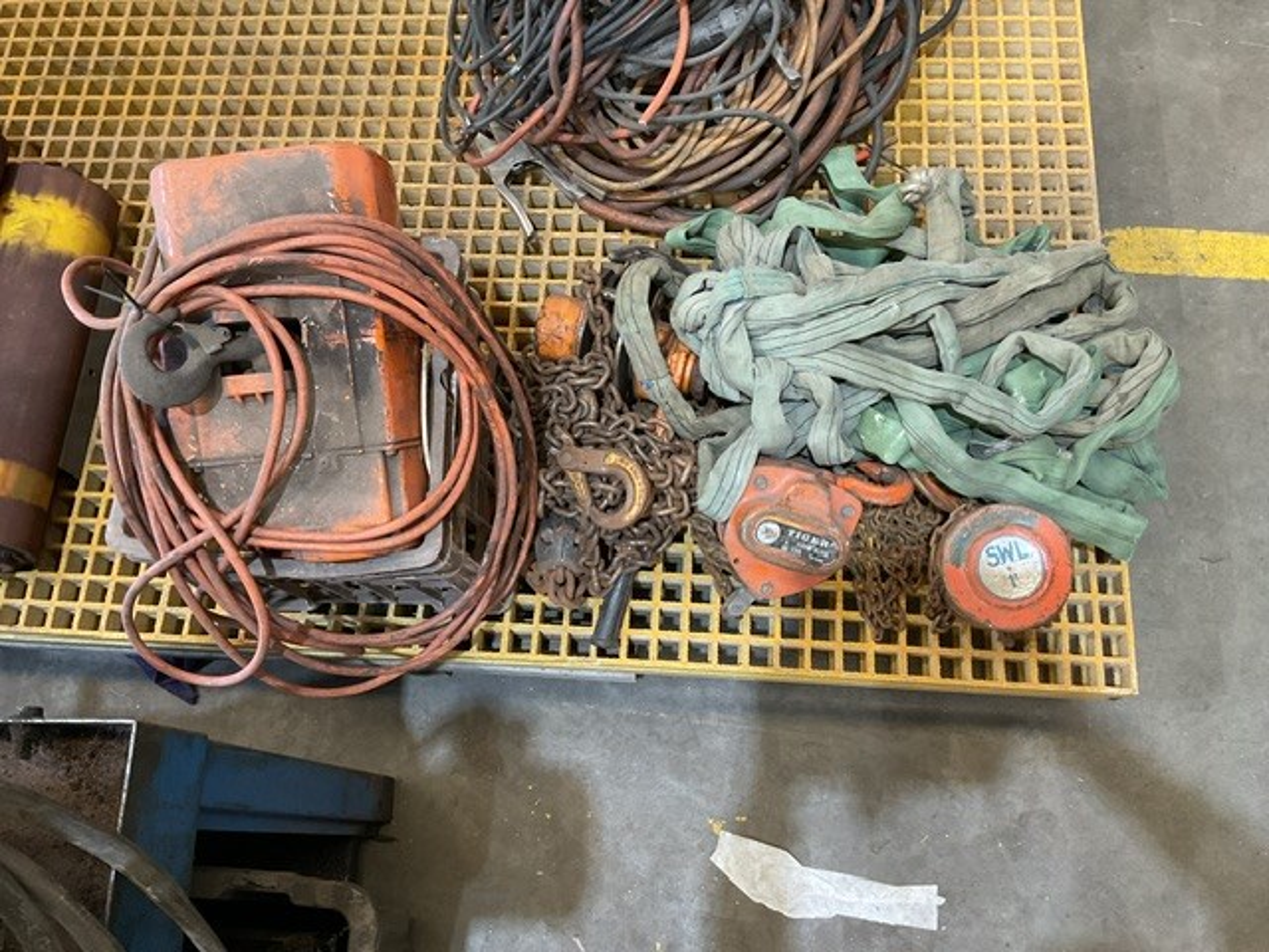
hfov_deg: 61.7
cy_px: 476
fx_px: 1063
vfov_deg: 48.2
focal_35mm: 29
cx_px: 634
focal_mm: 3
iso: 200
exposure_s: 1/60
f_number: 1.8
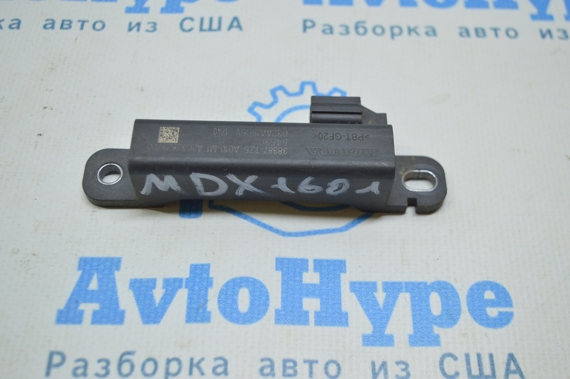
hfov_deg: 42.4
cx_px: 285
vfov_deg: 28.9
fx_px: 736
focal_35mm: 46
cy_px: 190
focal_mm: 31
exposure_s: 1/60
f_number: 4.2
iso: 400
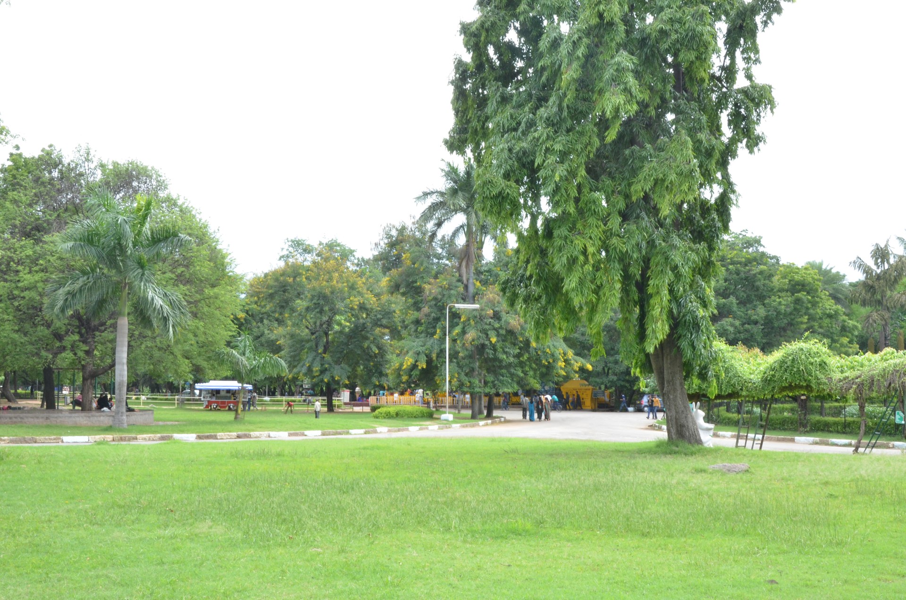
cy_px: 300
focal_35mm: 39
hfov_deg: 49.6
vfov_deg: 34.1
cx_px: 453
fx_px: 980
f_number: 25
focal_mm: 26
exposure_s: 1/40
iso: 640
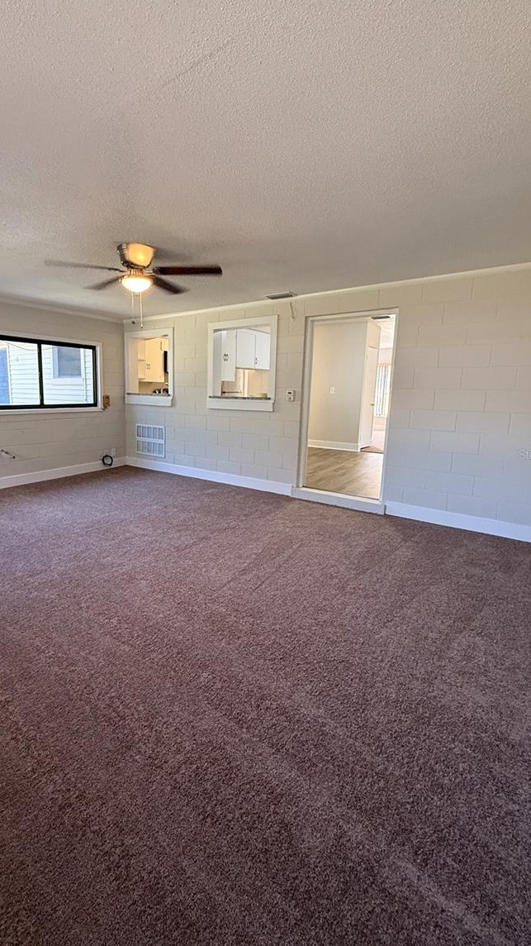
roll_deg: -1.4
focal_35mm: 16
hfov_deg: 66.2
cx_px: 206
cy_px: 454
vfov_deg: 99.3
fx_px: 401
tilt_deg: -8.8
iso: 320
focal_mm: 2.22
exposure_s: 1/60
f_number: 2.2
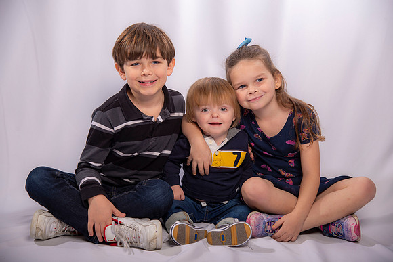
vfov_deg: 18.2
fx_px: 819
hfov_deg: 27.0
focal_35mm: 75
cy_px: 131
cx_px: 196
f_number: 5
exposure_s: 1/160
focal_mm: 75
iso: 125
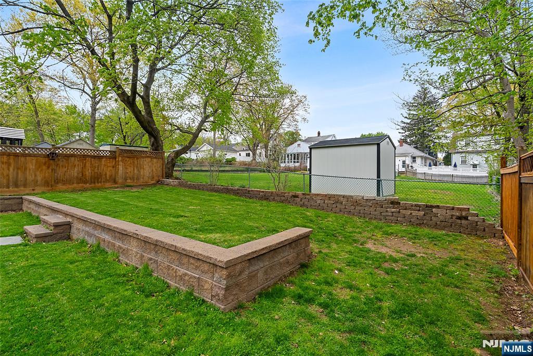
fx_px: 237
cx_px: 266
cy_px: 178
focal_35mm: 16
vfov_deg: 73.8
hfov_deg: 96.7
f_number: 8
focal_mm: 16
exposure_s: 1/30
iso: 100
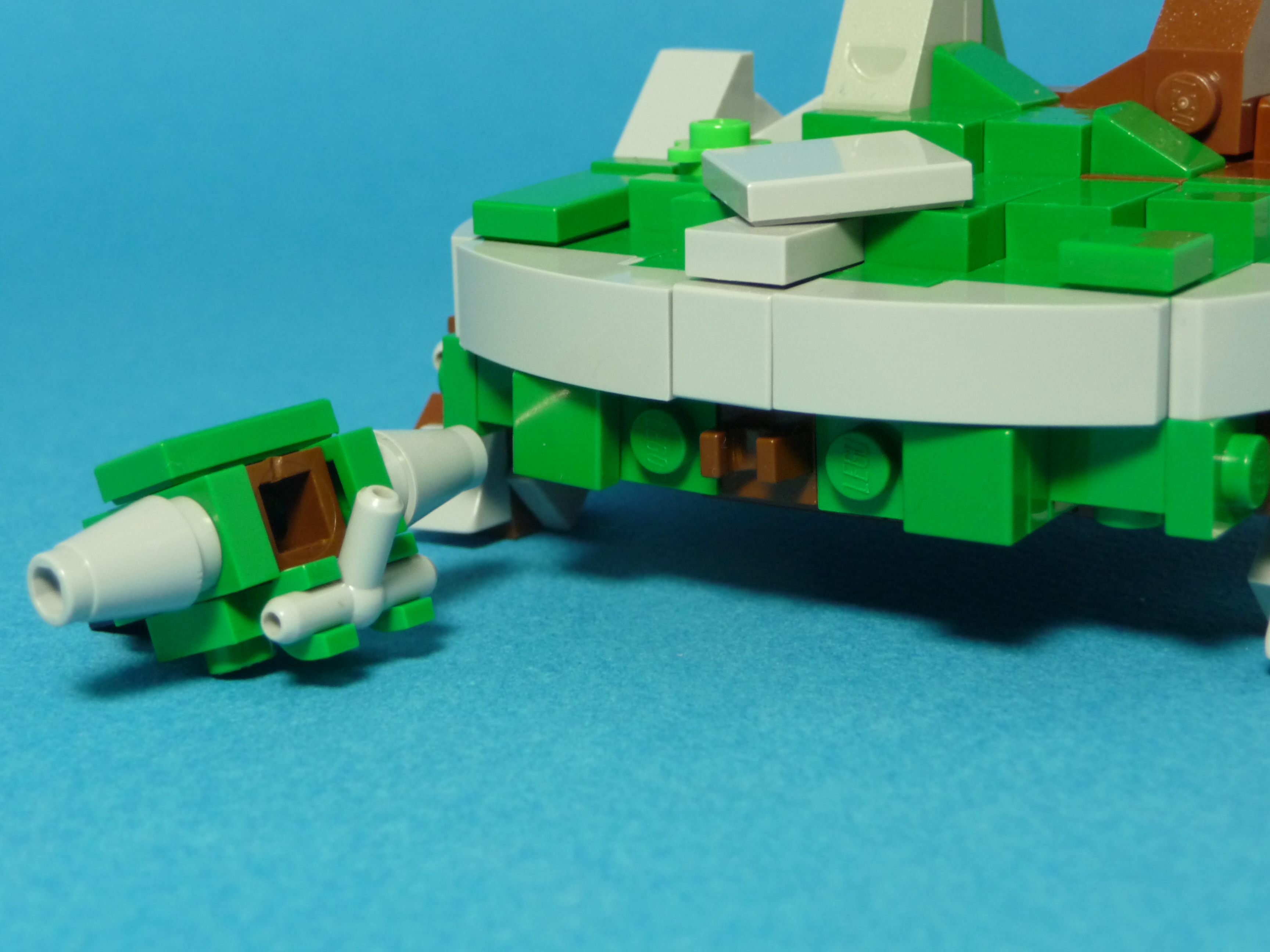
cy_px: 476
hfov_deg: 29.0
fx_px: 2458
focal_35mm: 67
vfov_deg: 21.9
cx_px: 635
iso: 320
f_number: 4.5
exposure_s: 1/40
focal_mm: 11.3
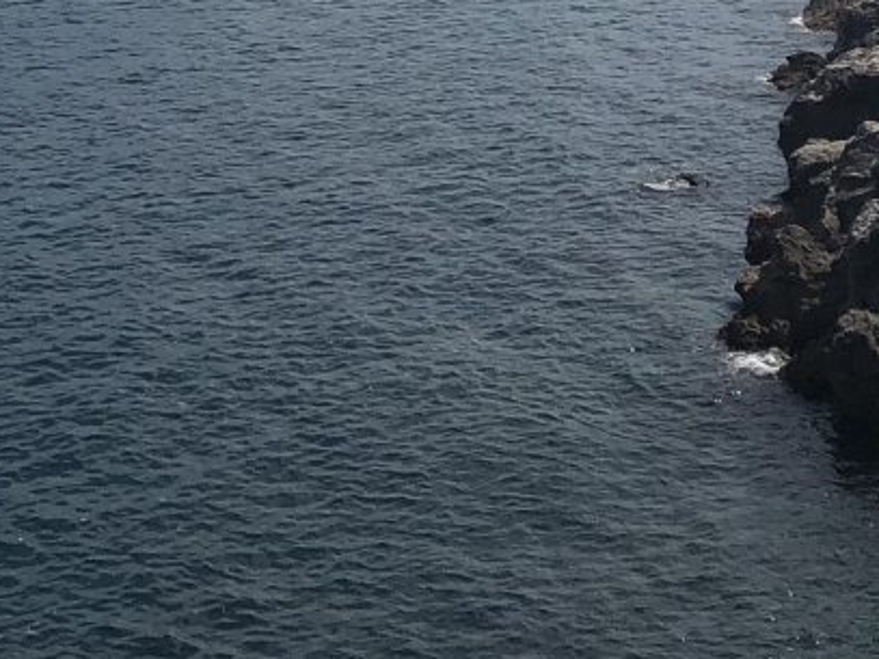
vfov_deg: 12.2
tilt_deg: +2.1
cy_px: -579
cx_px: -99
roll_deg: +2.3
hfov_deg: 17.3
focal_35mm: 110
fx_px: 2792
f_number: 1.8
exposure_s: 1/4808
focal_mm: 3.99
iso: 20
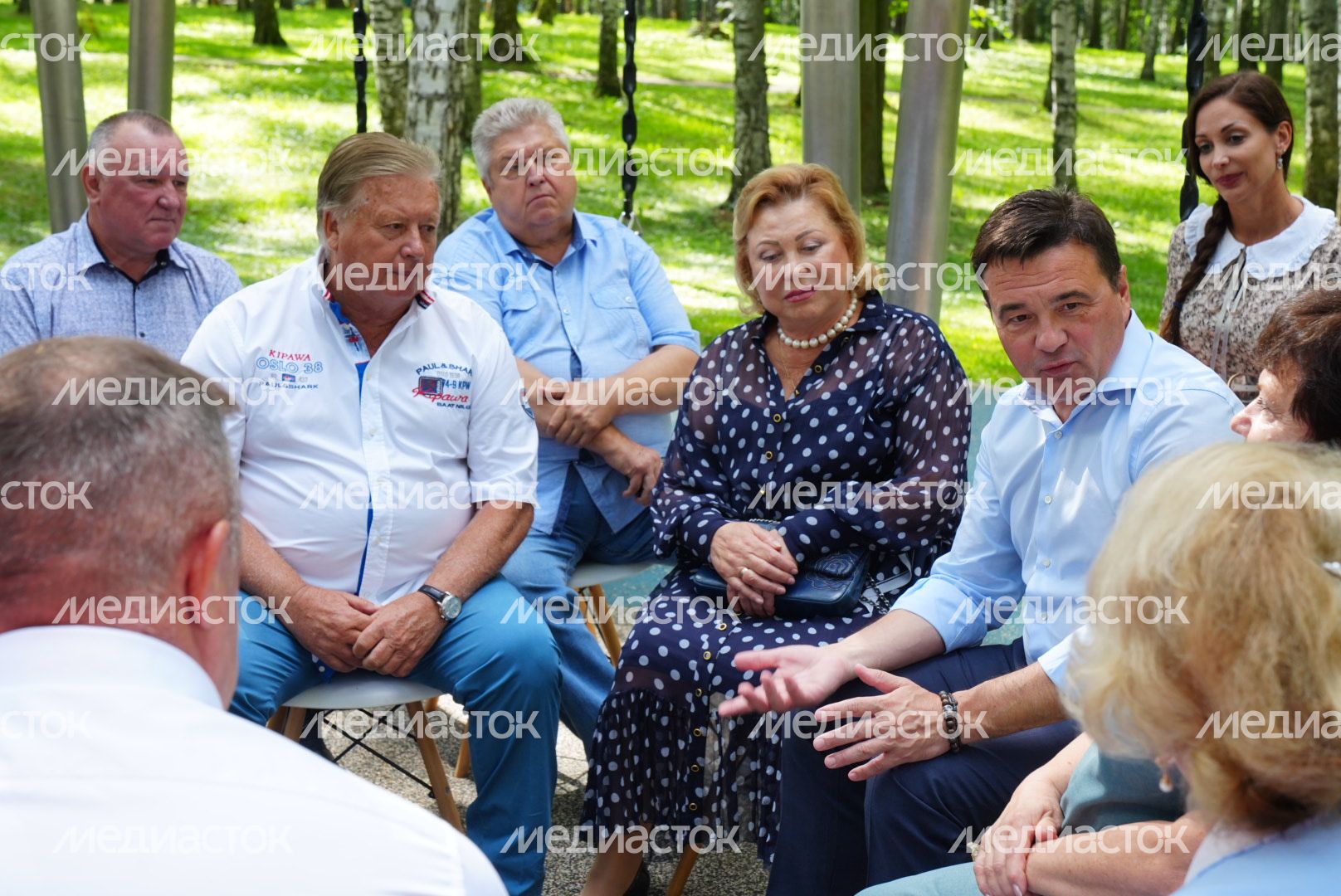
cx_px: 670
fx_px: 2013
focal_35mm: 54
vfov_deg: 25.1
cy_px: 448
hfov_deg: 36.8
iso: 800
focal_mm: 54
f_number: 8
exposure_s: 1/200
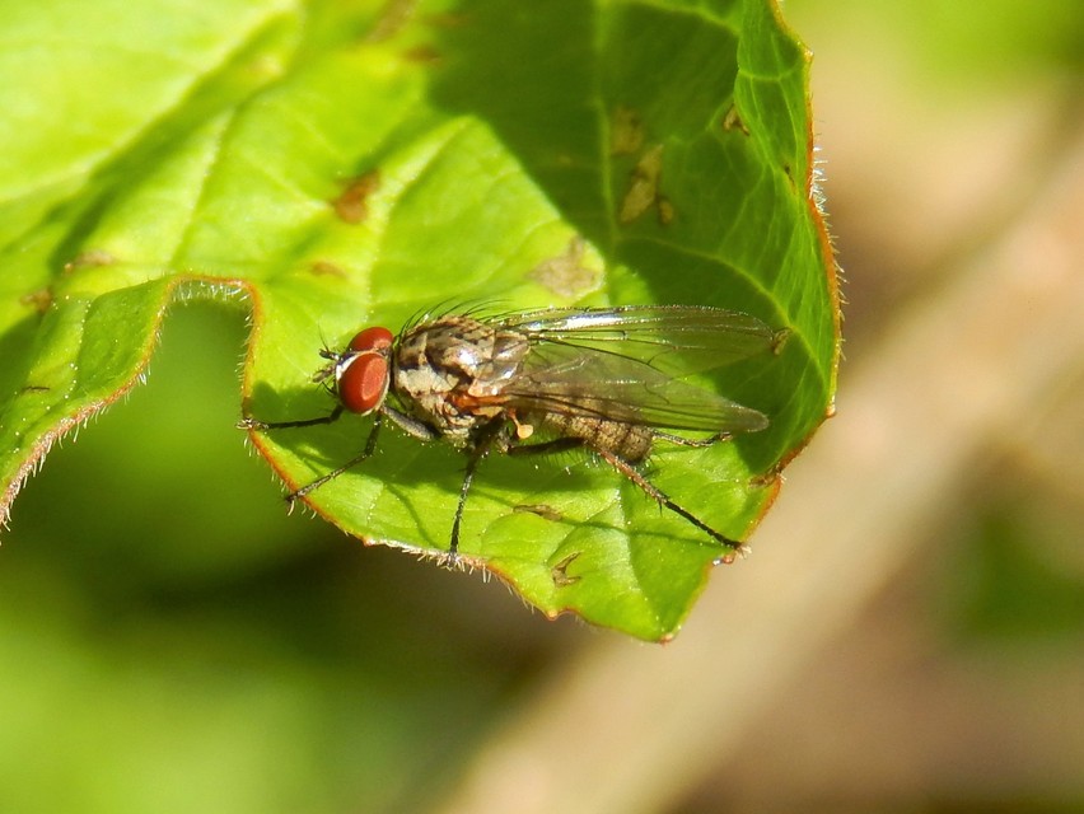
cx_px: 542
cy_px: 407
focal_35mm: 160
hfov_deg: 12.3
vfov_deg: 9.3
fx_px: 5013
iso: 125
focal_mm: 28.7
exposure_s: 1/250
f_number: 5.1
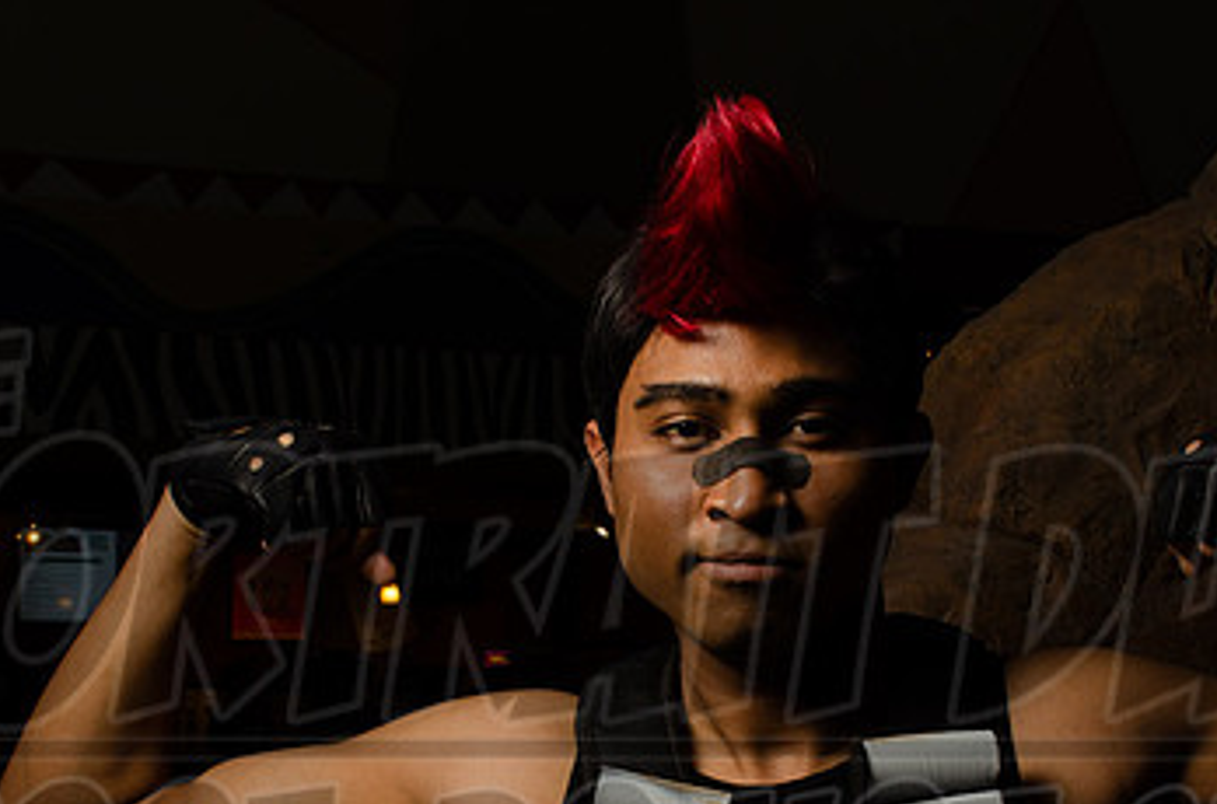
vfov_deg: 16.8
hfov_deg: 25.4
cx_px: 671
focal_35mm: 80
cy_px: 668
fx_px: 2697
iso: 100
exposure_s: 1/60
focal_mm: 32
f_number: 13
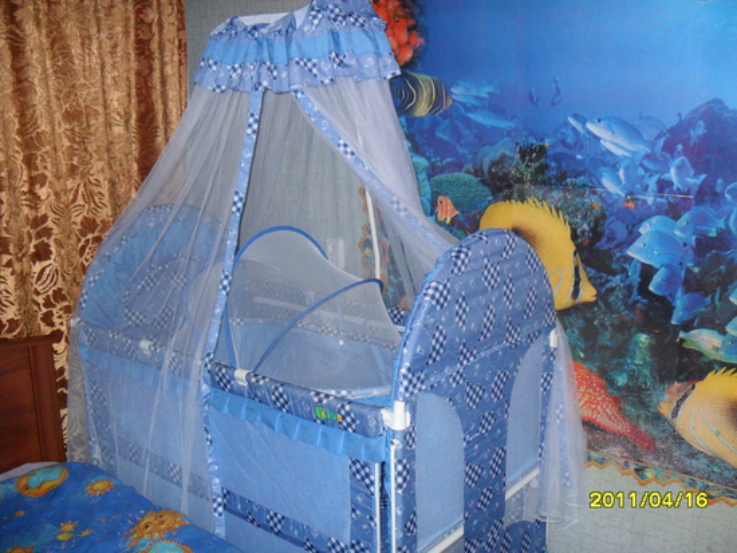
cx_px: 368
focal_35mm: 35
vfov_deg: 40.7
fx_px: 746
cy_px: 276
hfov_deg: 52.6
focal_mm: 6.3
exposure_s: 1/45
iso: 200
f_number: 3
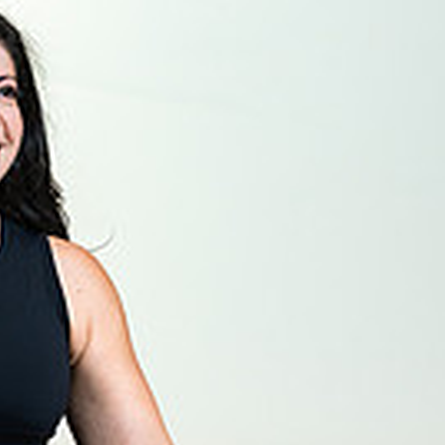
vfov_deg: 7.2
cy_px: 266
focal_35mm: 243
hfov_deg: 7.2
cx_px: -10
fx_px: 3534
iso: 320
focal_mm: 85
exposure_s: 1/160
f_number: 4
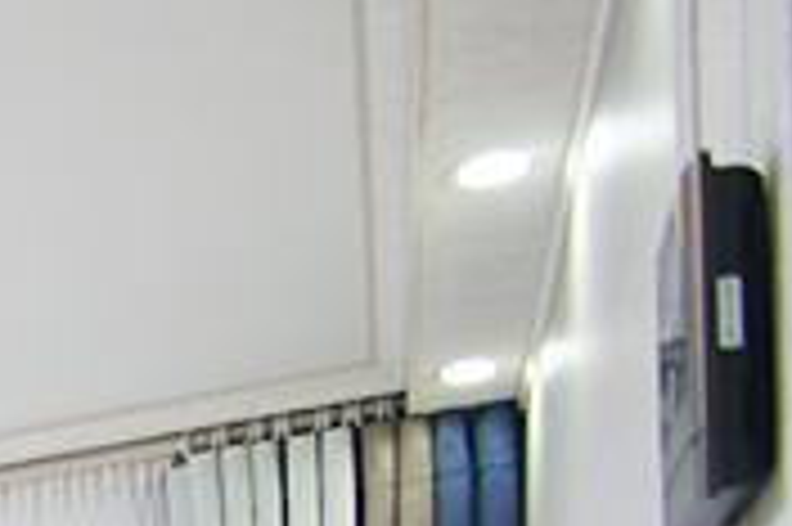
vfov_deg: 16.4
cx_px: -981
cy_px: 976
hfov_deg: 16.6
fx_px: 1495
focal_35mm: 68
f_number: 4
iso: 400
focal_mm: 10
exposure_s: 1/50
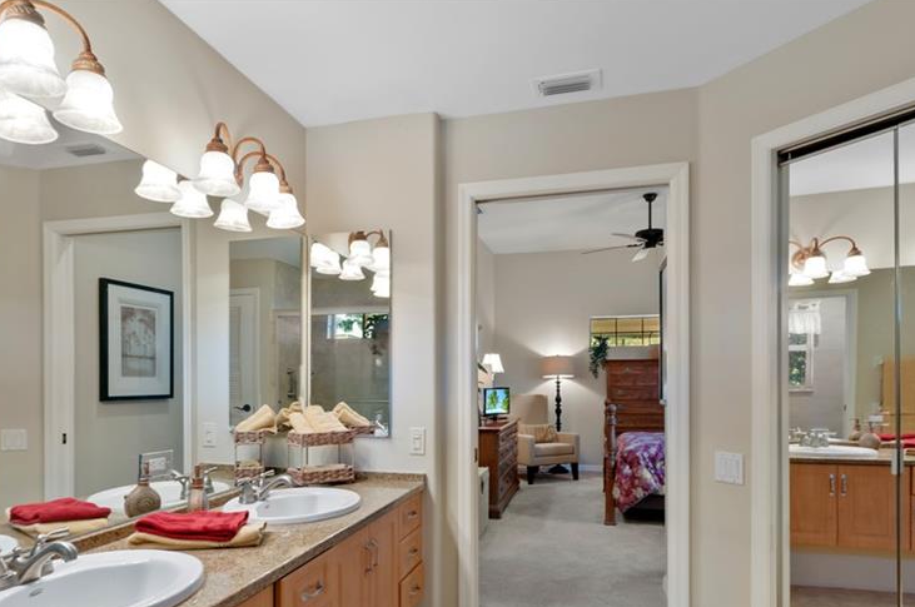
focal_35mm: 21
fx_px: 533
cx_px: 428
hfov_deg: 81.2
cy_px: 419
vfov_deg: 57.6
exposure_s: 1/1.25
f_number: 8
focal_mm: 10
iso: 200
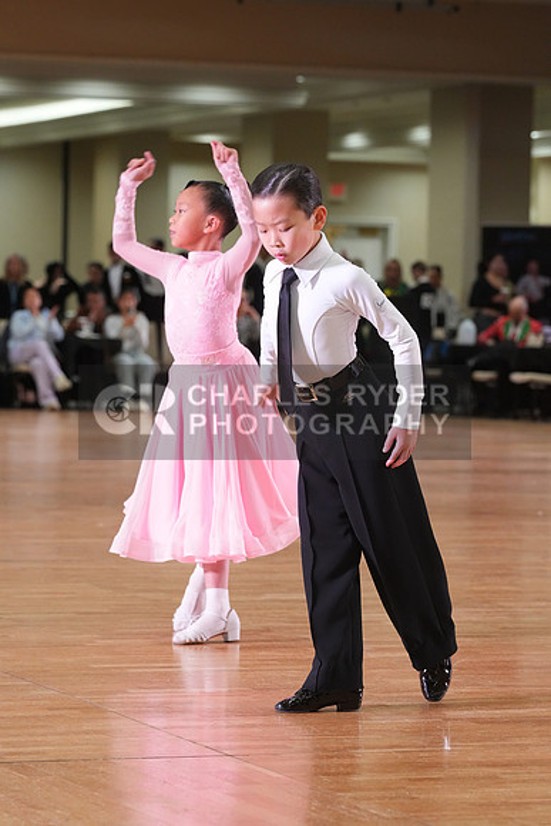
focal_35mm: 149
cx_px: 276
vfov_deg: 13.8
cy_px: 413
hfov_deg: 9.2
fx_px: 3418
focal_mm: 149
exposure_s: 1/200
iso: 4000
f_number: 6.3
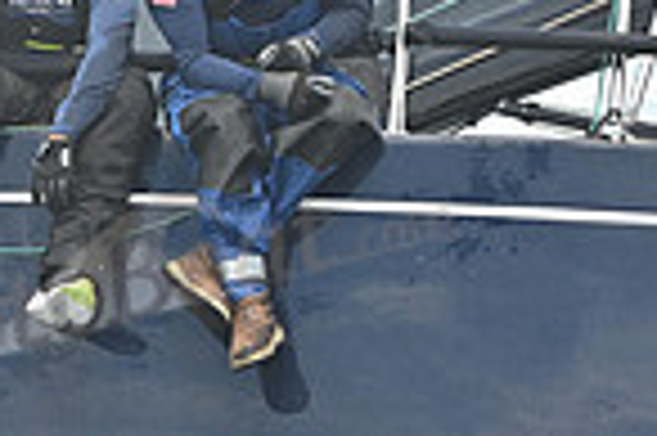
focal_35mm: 278
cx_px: -410
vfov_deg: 4.9
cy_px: 115
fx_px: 5068
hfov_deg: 7.3
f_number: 5.6
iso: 250
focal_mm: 70
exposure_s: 1/1250
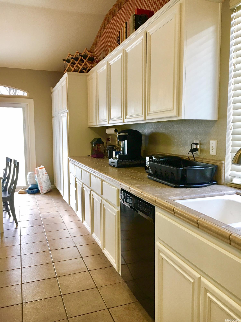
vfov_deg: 61.7
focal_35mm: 29
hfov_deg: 48.2
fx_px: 269
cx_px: 120
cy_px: 161
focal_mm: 4.15
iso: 40
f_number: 2.2
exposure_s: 1/30
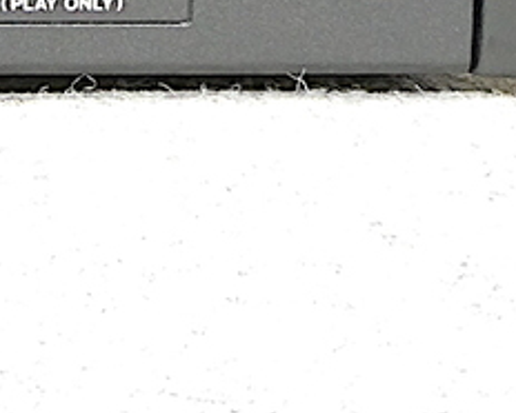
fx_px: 3087
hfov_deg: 9.2
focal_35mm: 202
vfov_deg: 7.5
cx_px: -356
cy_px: -306
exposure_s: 1/2.5
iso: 400
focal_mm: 9
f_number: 5.6
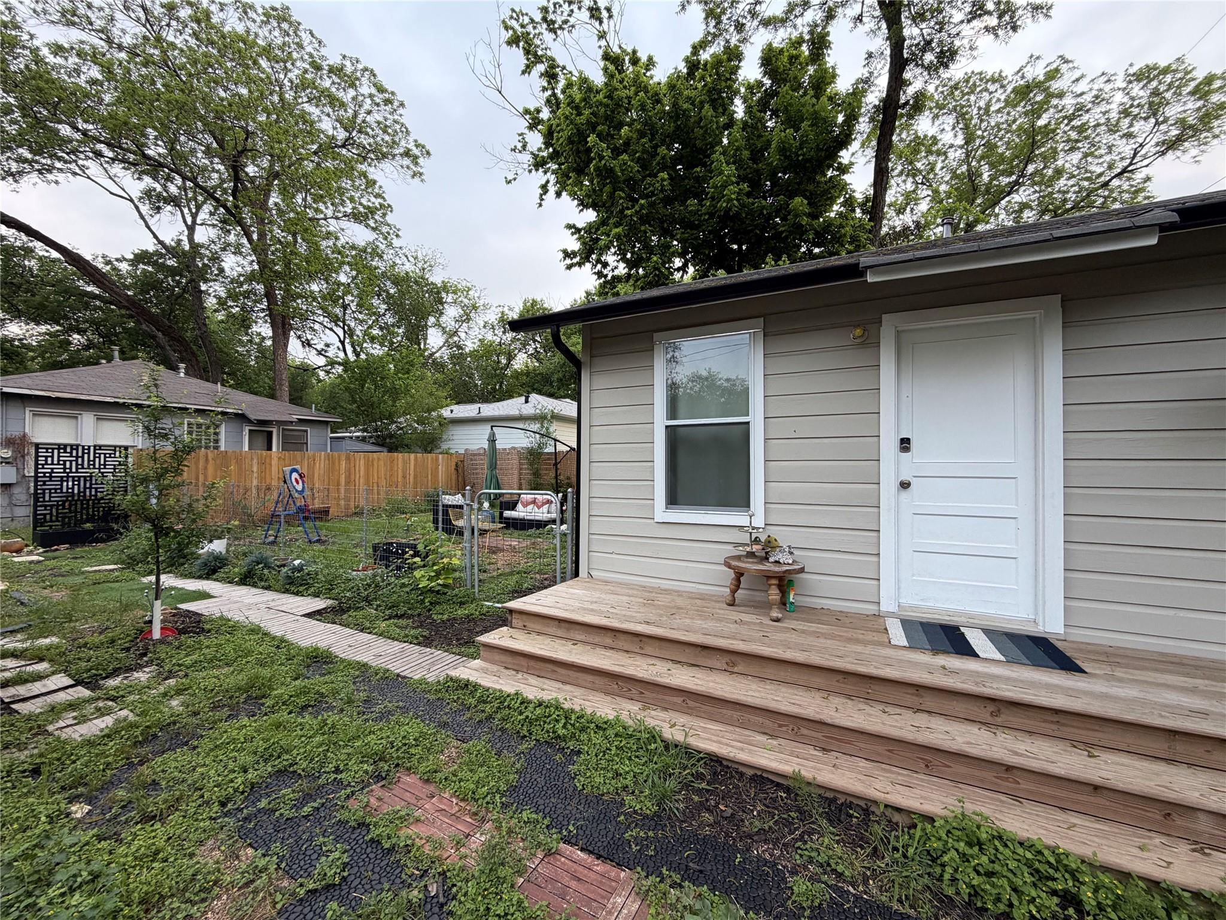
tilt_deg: +0.2
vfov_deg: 85.7
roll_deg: -0.1
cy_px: 460
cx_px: 613
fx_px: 496
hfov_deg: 102.1
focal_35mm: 14
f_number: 2.2
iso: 80
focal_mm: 2.22
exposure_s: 1/121
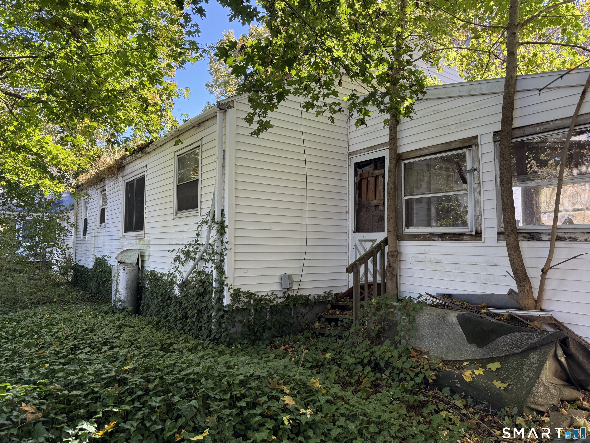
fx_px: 409
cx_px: 295
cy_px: 222
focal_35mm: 24
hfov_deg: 71.6
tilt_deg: +1.8
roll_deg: -1.3
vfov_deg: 56.8
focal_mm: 6.76
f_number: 1.78
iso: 100
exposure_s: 1/266
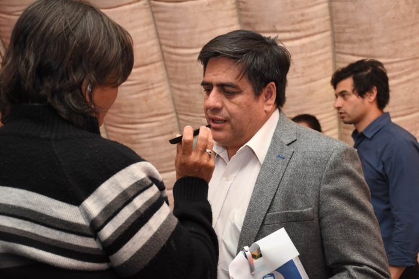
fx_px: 698
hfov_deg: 33.4
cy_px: 140
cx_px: 210
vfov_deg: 22.6
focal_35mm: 60
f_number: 4.5
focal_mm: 40
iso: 800
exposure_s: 1/100
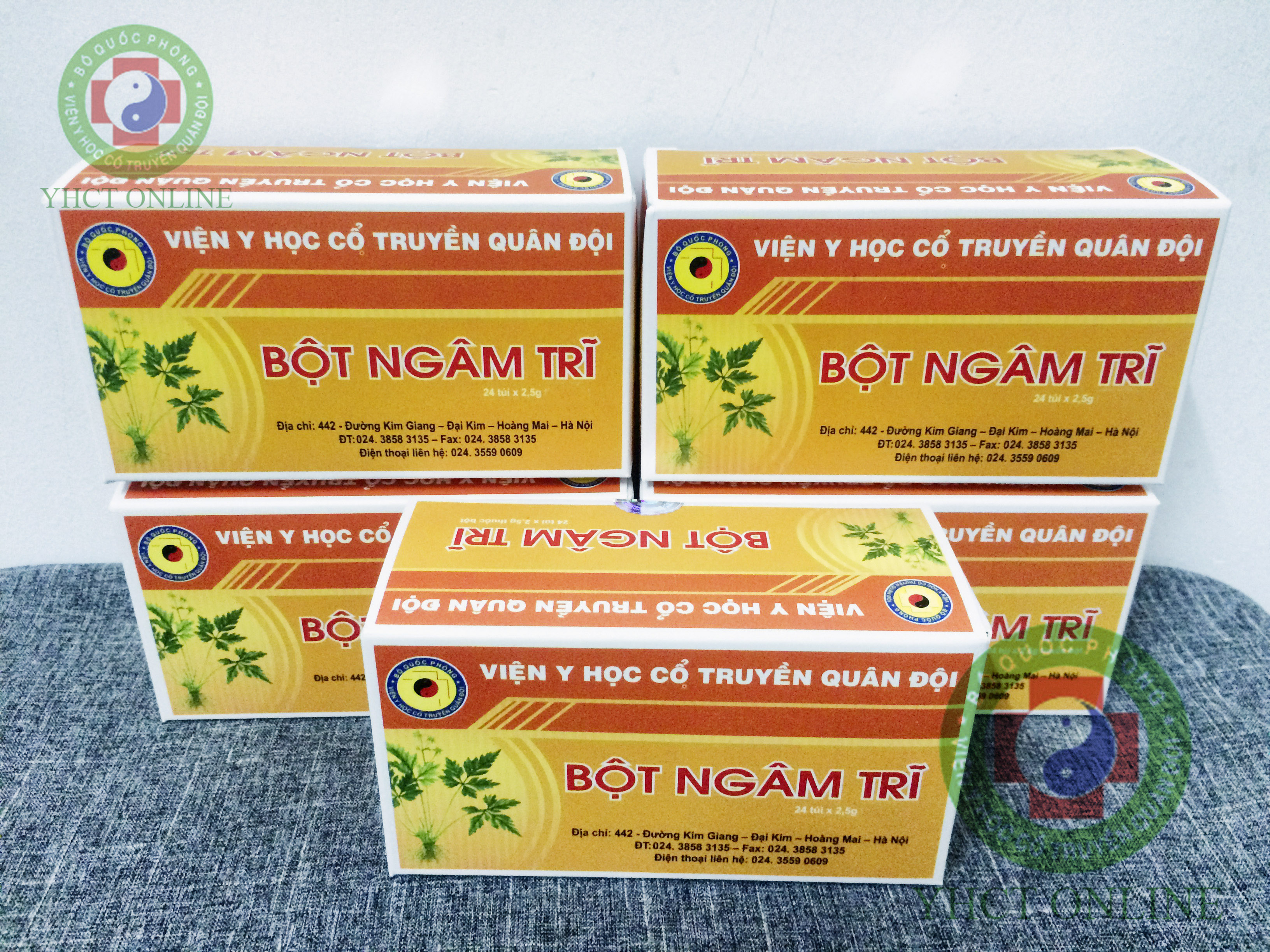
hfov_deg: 61.7
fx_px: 1064
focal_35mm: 29
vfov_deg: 48.2
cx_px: 635
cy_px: 476
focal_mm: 4.15
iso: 250
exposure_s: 1/25
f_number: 2.2
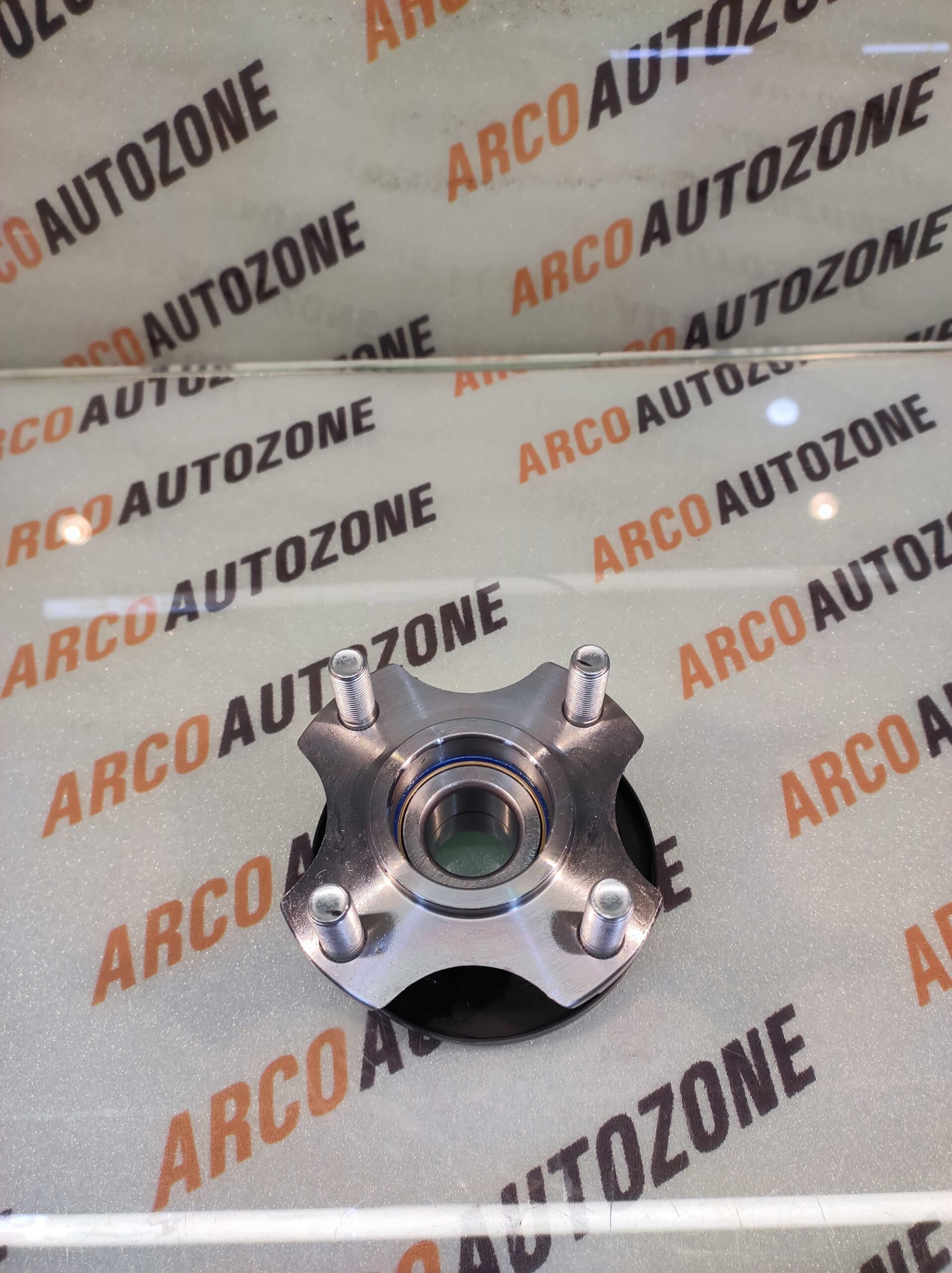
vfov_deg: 91.1
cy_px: 636
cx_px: 476
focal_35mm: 17
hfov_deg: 74.7
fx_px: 624
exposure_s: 1/33
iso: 92
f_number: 1.79
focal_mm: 4.74
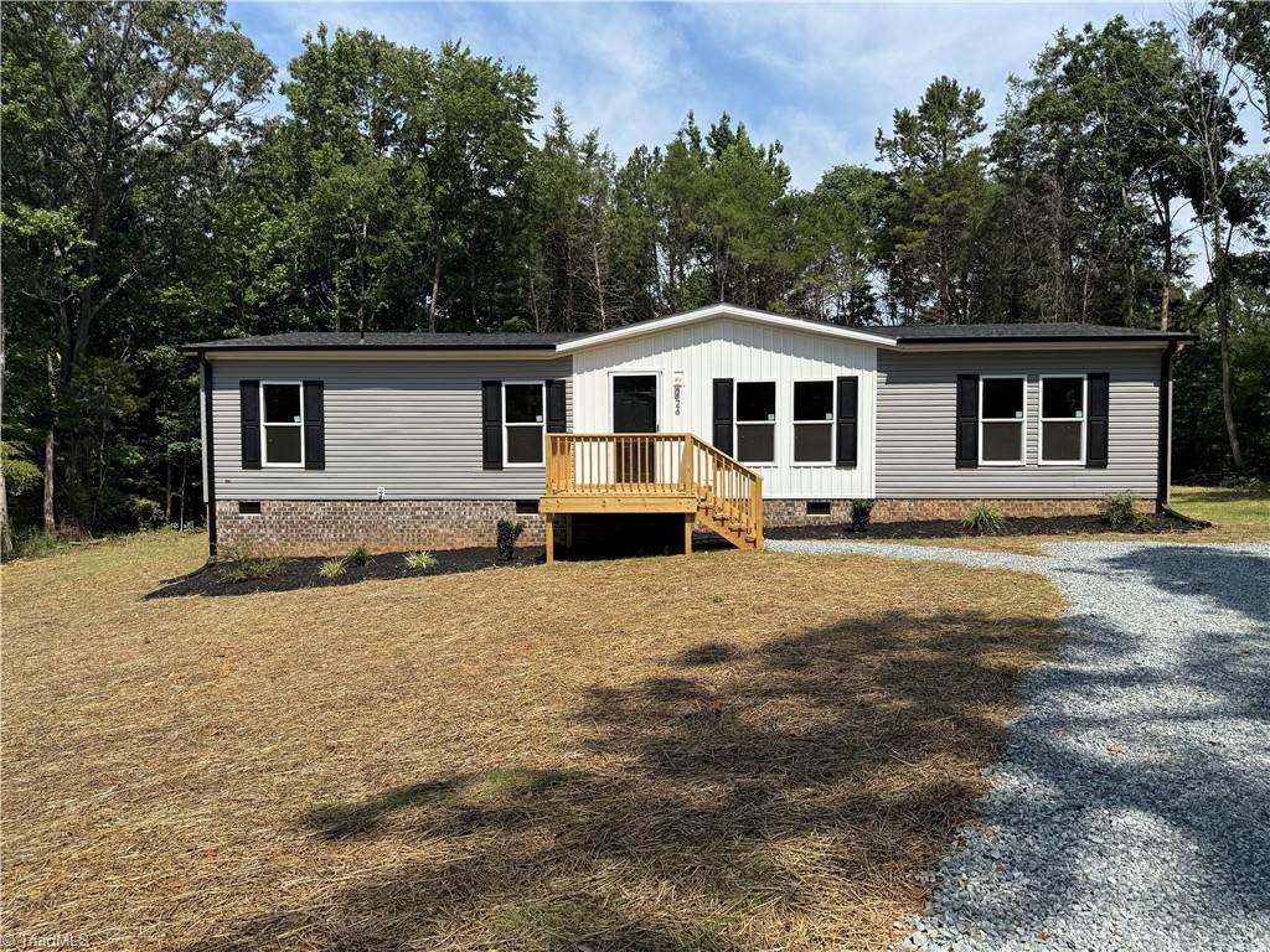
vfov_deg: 56.8
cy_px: 476
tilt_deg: -1.8
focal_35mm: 24
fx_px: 881
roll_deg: +0.1
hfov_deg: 71.6
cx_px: 635
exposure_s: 1/4405
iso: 80
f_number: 1.78
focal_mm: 6.76
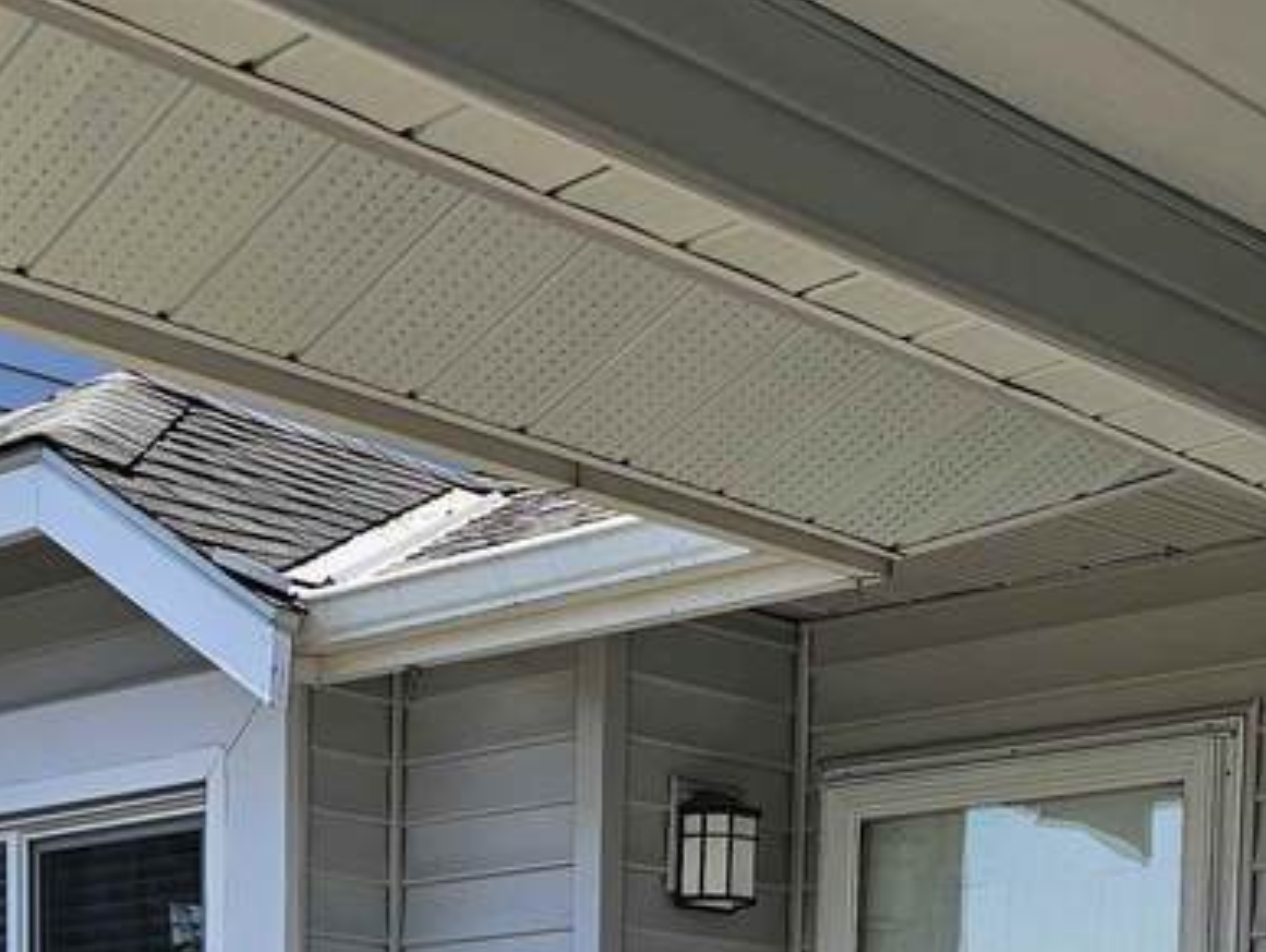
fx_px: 2782
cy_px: 1351
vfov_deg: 17.7
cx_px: 566
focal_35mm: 76
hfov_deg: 25.6
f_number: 1.7
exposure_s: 1/476
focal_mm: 6.3
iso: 16
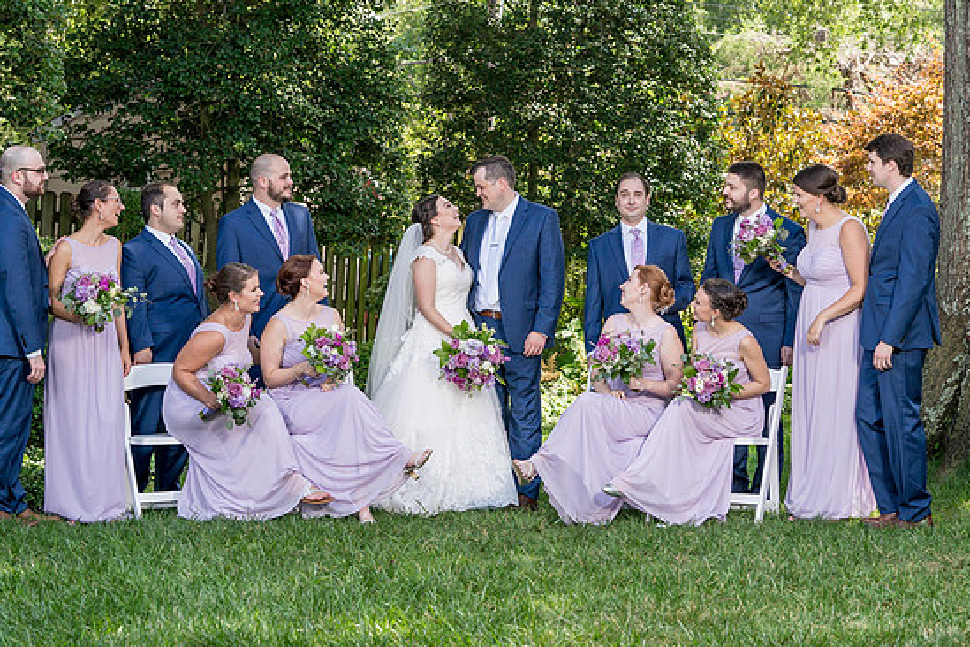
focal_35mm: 85
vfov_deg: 16.1
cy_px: 294
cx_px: 491
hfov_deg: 23.9
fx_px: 2290
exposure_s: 1/200
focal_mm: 75
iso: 200
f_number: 6.3
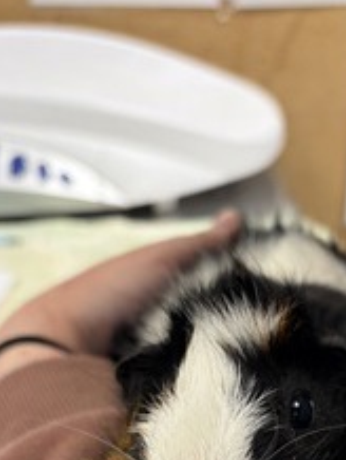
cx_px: 256
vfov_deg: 36.3
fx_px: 665
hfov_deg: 28.8
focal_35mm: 50
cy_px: 392
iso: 125
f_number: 1.6
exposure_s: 1/62
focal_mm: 5.96
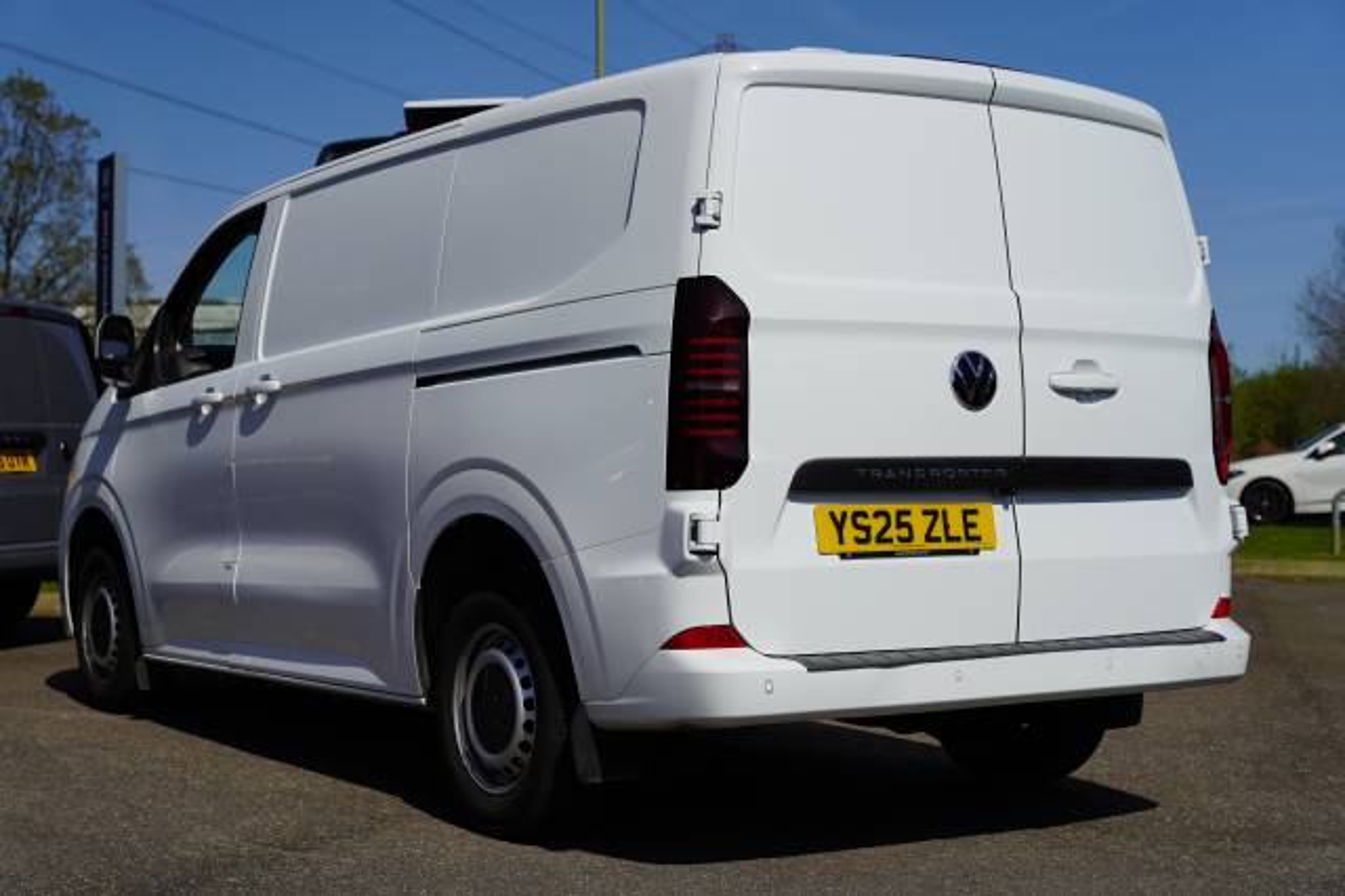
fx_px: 1953
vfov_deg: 25.8
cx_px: 672
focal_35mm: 52
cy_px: 448
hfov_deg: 38.0
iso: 100
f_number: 5
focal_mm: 52.3
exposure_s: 1/1000
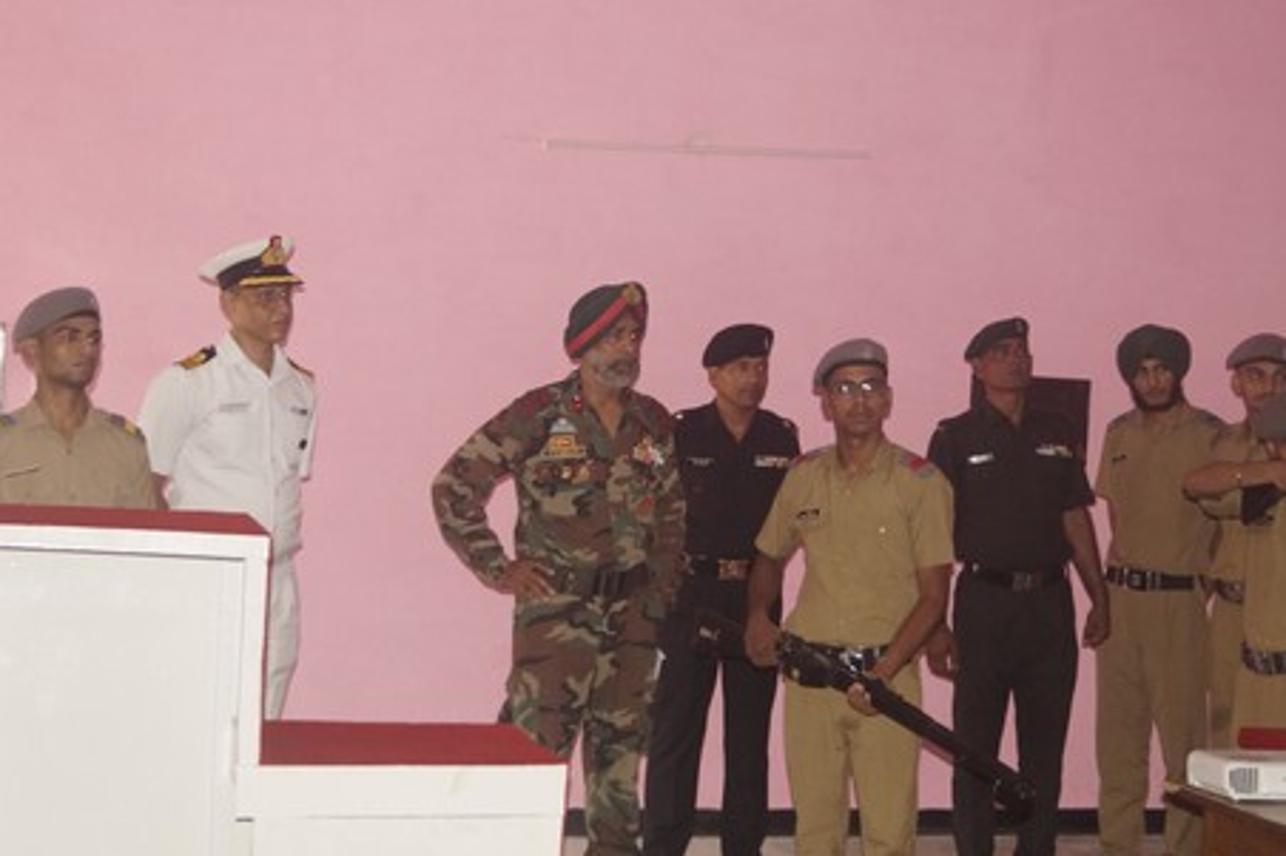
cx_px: 711
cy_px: 392
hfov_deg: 30.9
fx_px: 2321
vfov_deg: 20.9
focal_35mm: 65
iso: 800
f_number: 4.5
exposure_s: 1/100
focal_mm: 28
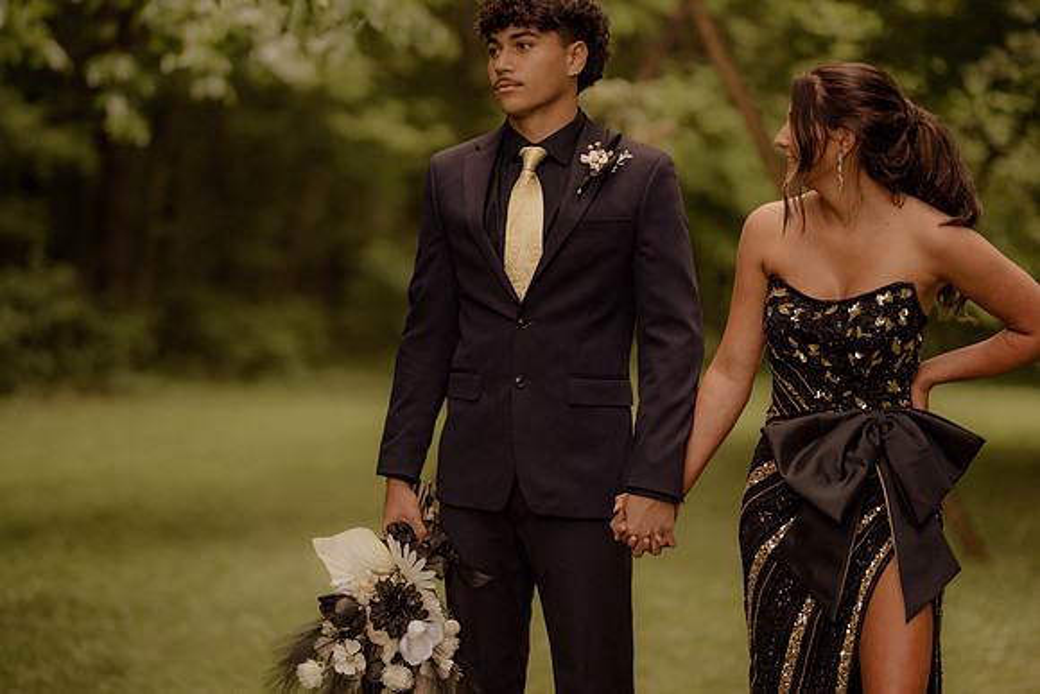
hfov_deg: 21.6
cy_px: 368
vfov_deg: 14.5
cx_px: 473
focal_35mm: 94
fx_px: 2719
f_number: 1.4
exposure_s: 1/1600
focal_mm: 85
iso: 400
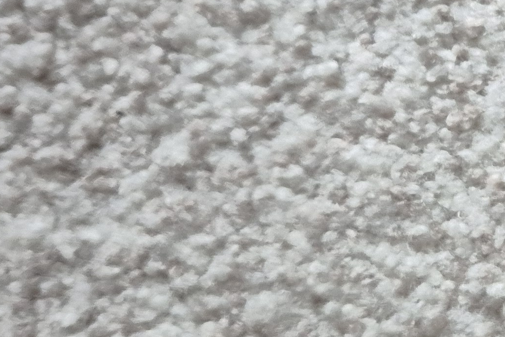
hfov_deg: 19.6
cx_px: 718
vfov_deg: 14.6
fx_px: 1304
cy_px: 63
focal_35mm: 93
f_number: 1.8
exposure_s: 1/60
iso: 800
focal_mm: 5.4
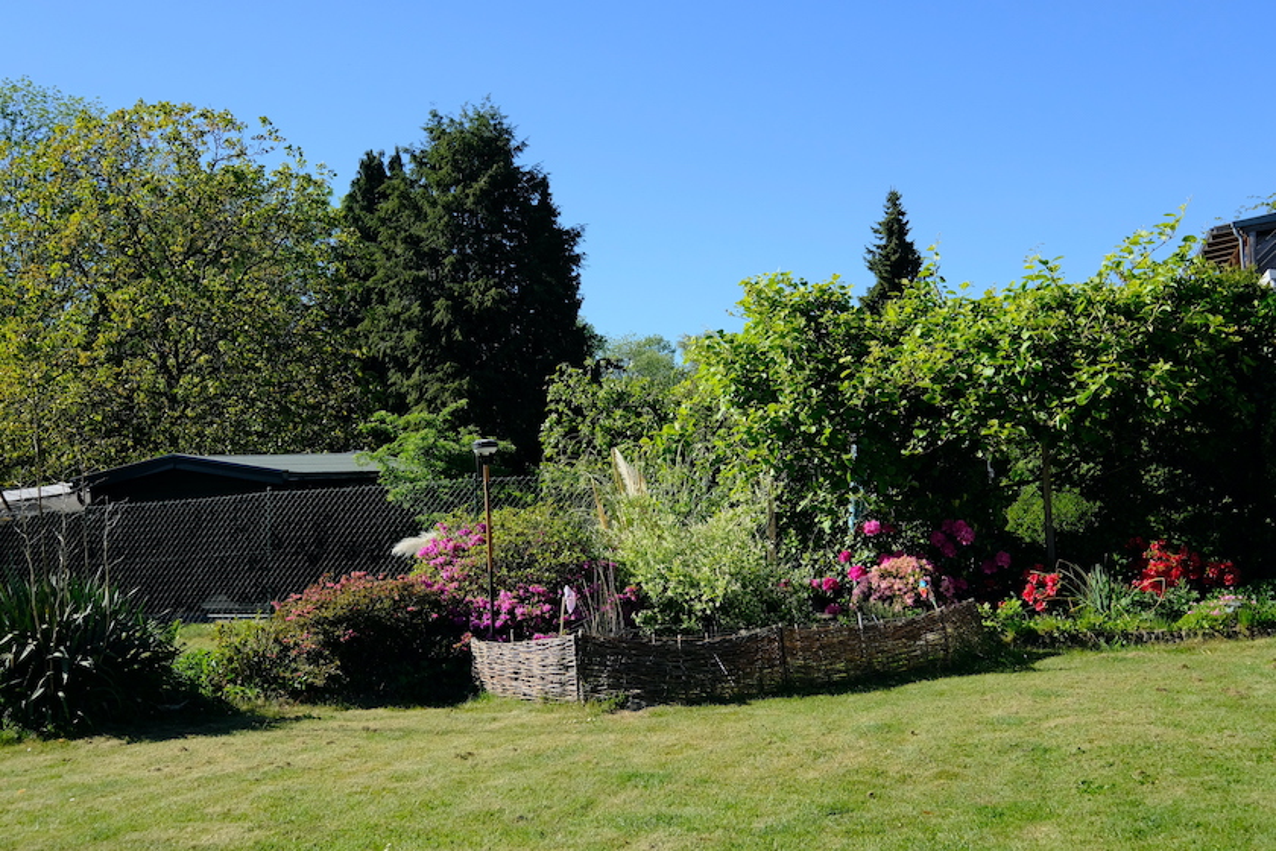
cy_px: 426
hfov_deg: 53.1
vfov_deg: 36.9
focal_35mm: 36
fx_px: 1276
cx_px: 638
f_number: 6.4
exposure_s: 1/1600
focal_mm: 24
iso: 800
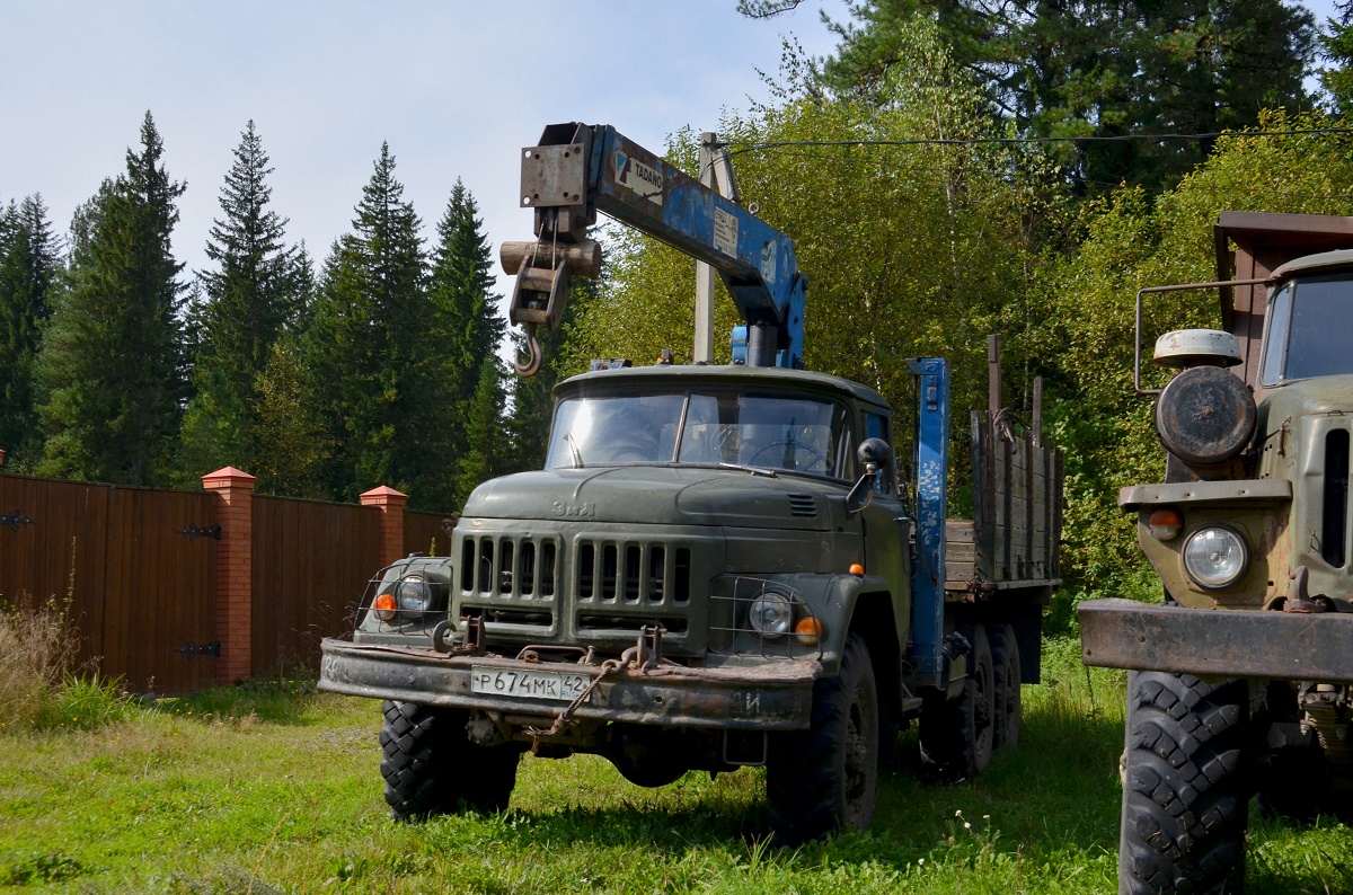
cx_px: 676
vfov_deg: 31.7
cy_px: 448
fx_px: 1575
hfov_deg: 46.5
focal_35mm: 42
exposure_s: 1/1600
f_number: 6.3
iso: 320
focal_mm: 28
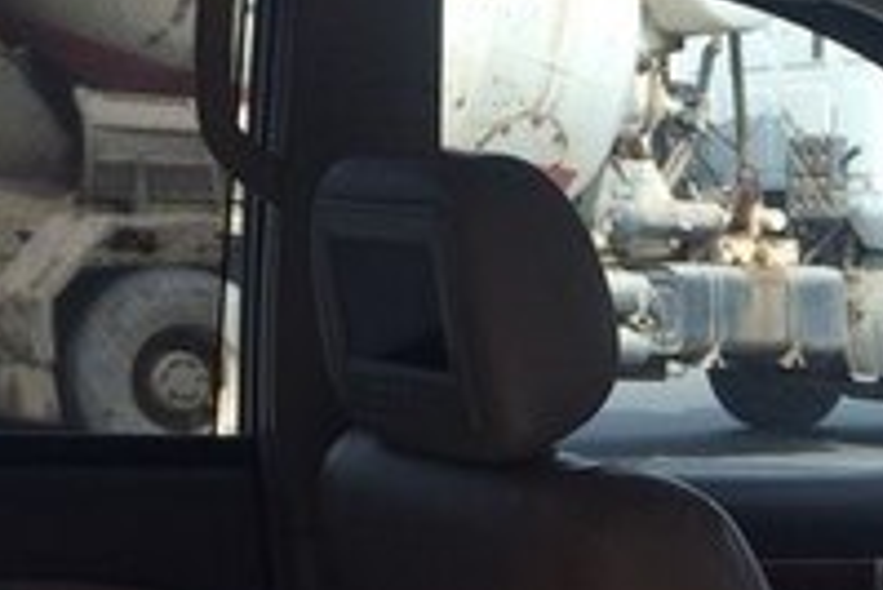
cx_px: 963
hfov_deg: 19.6
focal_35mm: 100
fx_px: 2454
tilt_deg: -15.4
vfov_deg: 13.2
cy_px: 761
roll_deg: -3.8
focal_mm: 4.15
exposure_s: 1/892
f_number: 2.2
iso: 32
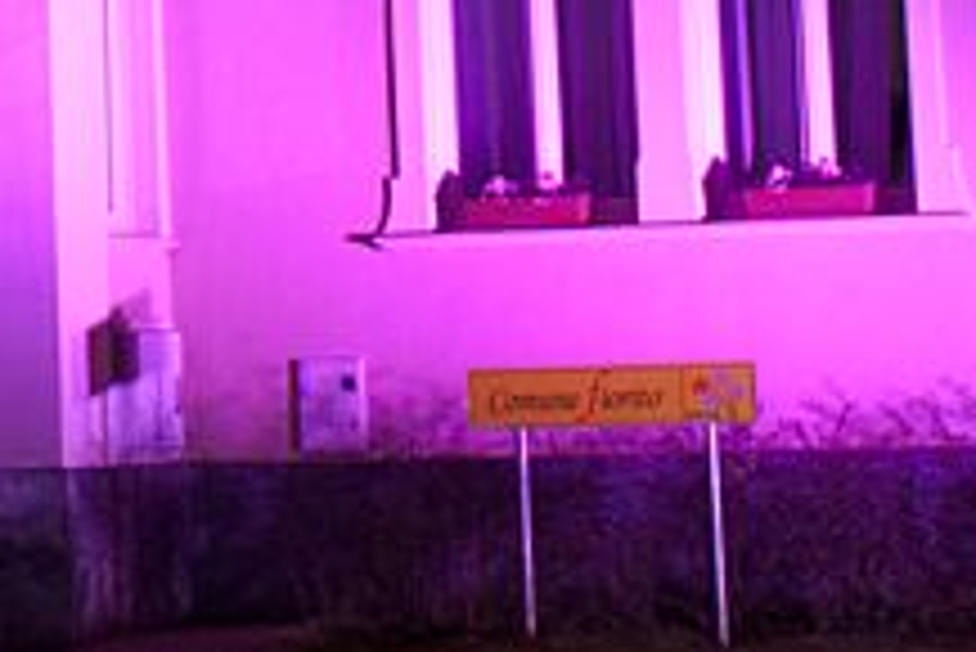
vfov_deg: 7.2
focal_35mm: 186
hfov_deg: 10.9
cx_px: -90
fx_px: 5054
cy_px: -474
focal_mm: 27
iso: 400
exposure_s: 1/8
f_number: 4
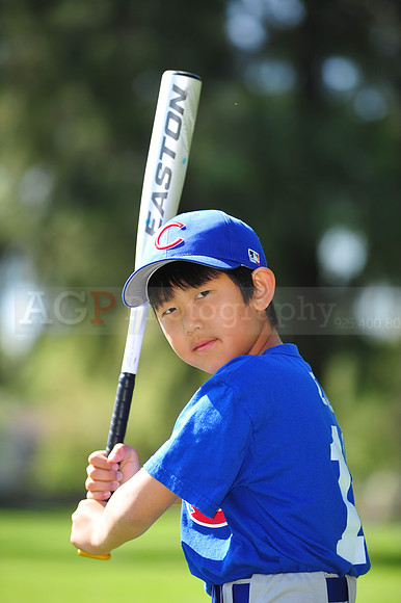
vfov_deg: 10.3
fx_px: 3345
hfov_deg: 6.9
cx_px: 200
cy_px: 302
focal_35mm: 200
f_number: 4.5
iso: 200
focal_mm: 200
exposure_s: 1/500
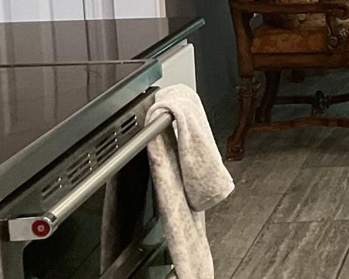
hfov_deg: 13.3
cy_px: -79
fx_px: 1322
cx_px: 663
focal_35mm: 128
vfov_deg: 11.7
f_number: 1.8
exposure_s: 1/60
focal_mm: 3
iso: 100
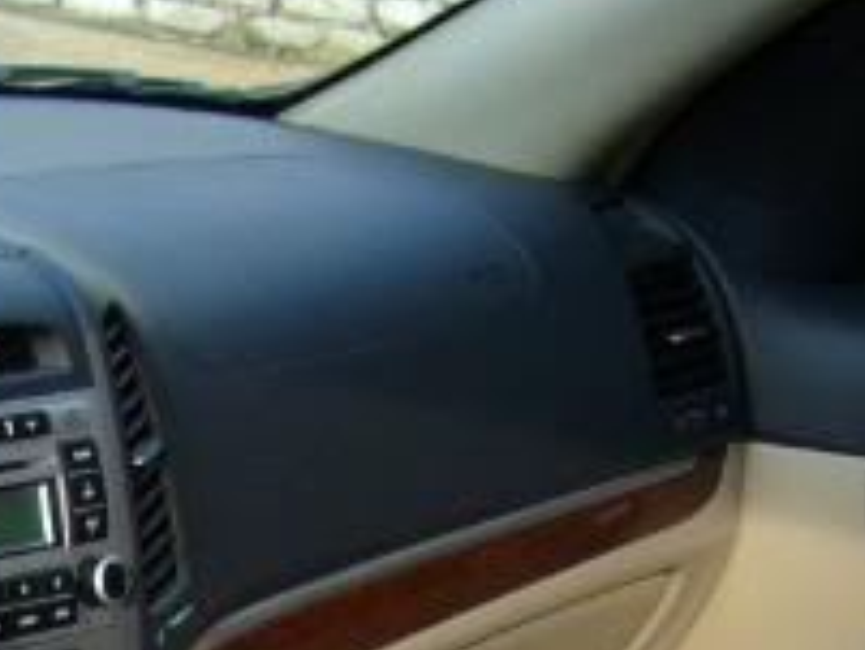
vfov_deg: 10.1
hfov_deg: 13.0
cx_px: -615
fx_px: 3475
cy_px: 1162
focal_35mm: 139
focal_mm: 5.8
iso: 80
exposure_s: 1/125
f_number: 2.8
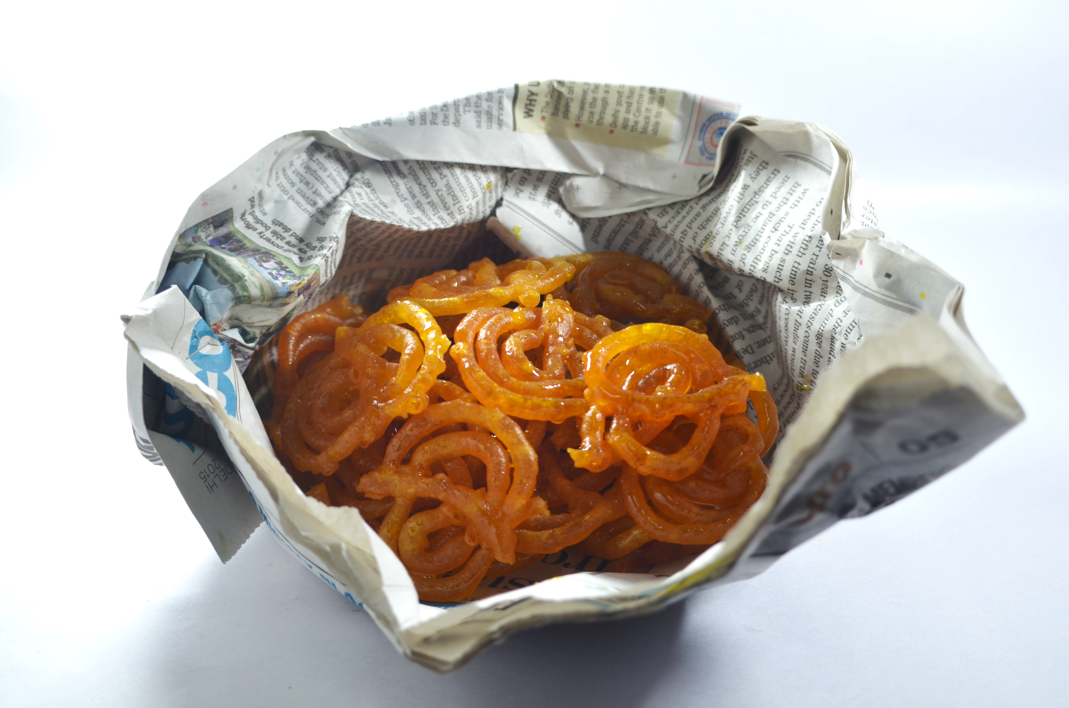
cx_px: 534
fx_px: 1689
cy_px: 354
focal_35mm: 57
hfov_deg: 35.1
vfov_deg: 23.7
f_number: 5
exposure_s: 1/25
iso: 140
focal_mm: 38
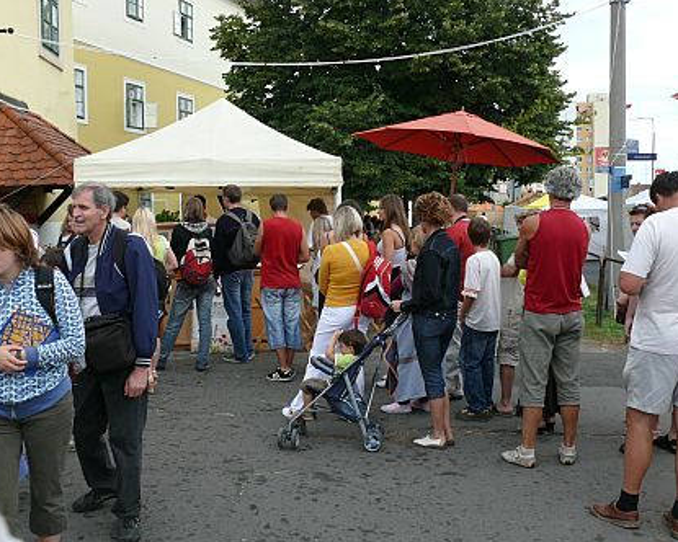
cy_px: 272
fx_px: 742
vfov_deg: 40.1
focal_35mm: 37
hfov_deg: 49.1
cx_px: 335
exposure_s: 1/200
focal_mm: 7.4
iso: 100
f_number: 5.6
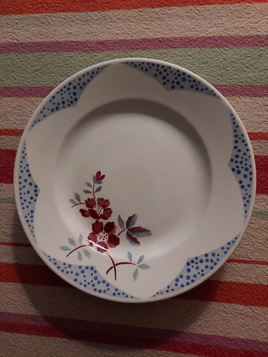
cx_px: 134
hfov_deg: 54.9
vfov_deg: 69.4
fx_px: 258
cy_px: 178
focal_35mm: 25
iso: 500
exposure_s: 1/60
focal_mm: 5.23
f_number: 1.8
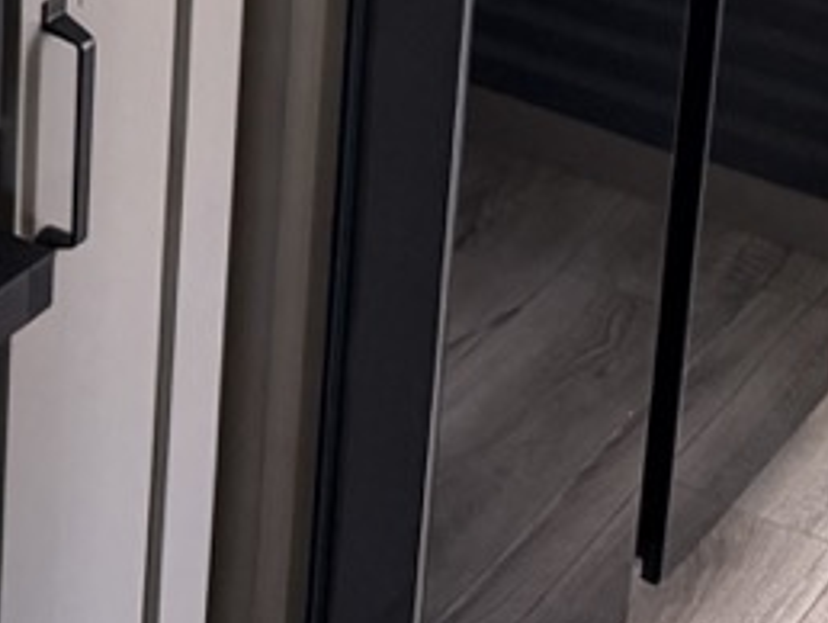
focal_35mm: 119
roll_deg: +1.7
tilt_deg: -12.8
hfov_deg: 14.9
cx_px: -546
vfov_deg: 11.2
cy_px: -642
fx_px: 2849
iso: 200
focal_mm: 6.76
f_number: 1.78
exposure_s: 1/95
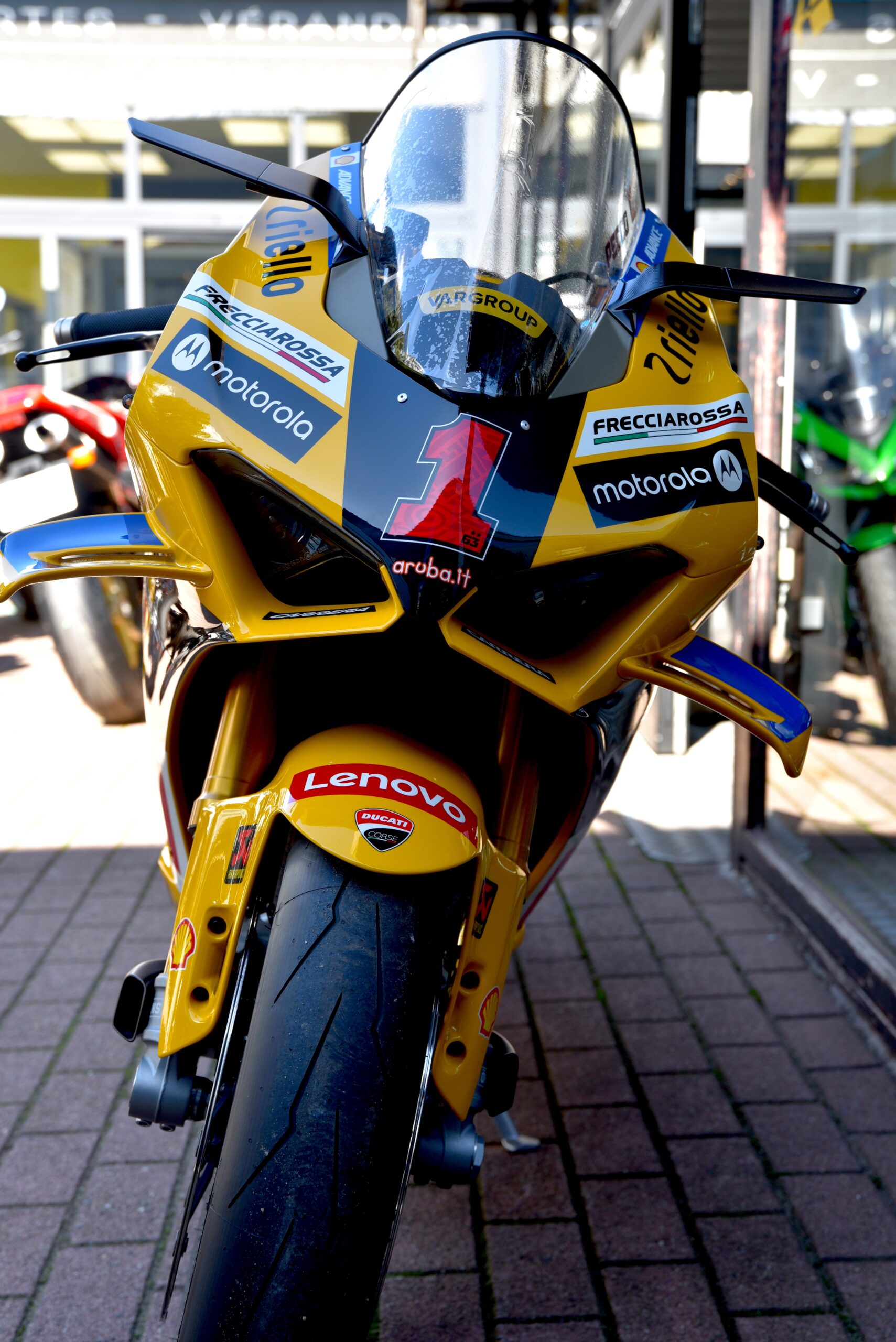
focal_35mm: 52
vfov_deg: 38.2
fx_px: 1939
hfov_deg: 26.0
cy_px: 671
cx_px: 448
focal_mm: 52
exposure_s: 1/125
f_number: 5.6
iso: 200
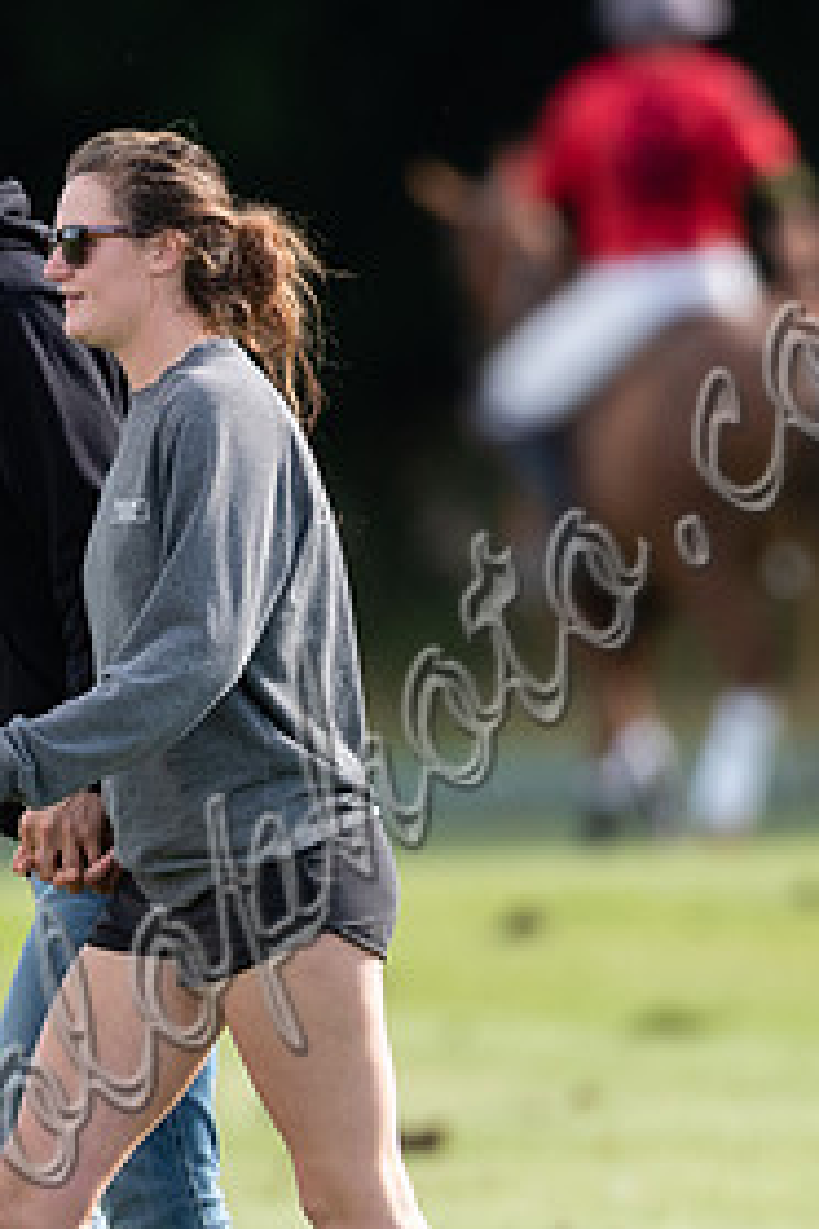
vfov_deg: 1.2
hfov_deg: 0.8
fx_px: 57735
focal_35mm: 1692
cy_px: 785
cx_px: -117
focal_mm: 500
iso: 500
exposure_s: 1/1250
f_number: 4
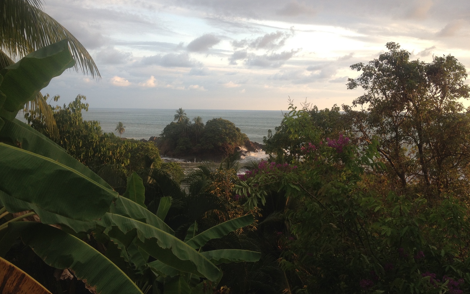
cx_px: 230
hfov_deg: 51.5
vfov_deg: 33.5
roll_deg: +0.1
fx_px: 487
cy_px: 130
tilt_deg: -5.1
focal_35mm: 38
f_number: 2.4
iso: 50
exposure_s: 1/257
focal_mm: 4.28
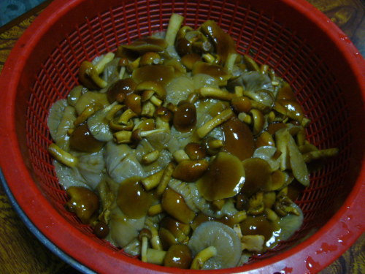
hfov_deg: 52.6
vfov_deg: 40.7
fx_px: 369
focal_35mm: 35
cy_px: 137
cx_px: 182
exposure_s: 1/8
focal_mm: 5.8
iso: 200
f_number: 2.8
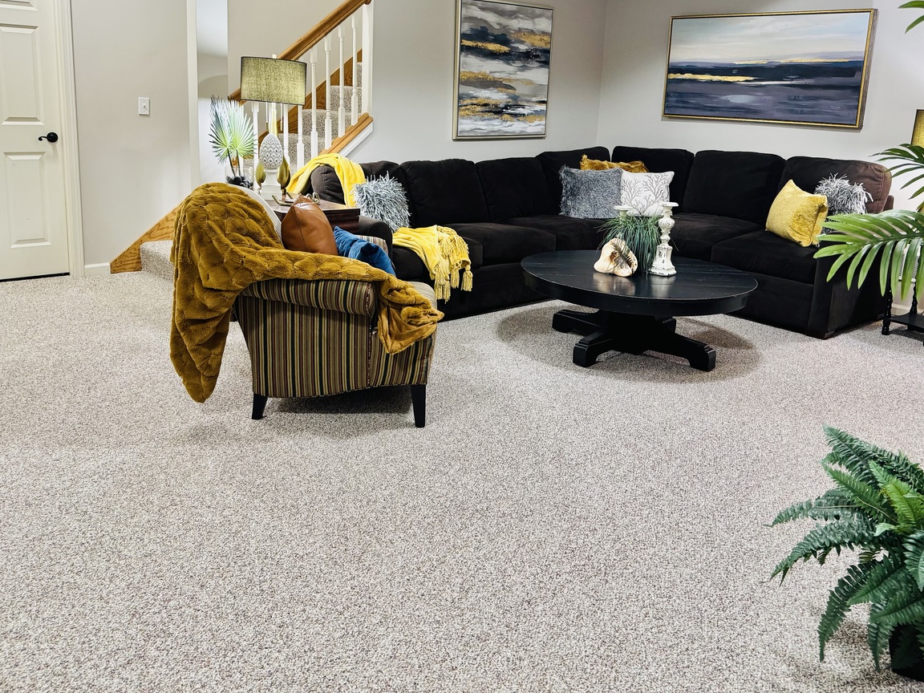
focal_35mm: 30
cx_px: 457
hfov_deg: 60.0
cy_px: 262
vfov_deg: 46.4
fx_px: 801
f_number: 1.78
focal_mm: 6.76
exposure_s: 1/60
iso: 250
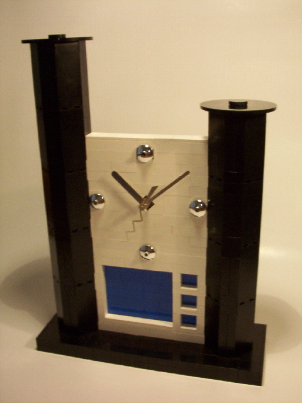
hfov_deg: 36.8
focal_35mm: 39
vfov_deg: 47.9
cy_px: 202
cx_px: 151
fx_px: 454
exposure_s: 1/30
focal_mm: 6
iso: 140
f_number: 4.5
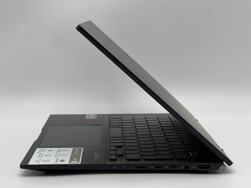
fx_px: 558
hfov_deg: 25.3
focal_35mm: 77
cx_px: 126
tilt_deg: -7.2
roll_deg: +0.9
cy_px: 94
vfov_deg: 19.1
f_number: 2.8
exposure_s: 1/134
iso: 32
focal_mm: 9
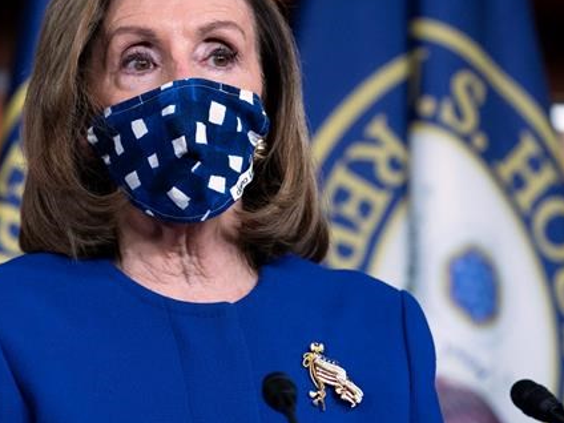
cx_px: 180
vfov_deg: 5.5
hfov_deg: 7.4
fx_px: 4367
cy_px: 148
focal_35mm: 268
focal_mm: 182
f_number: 5.6
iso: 4000
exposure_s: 1/400
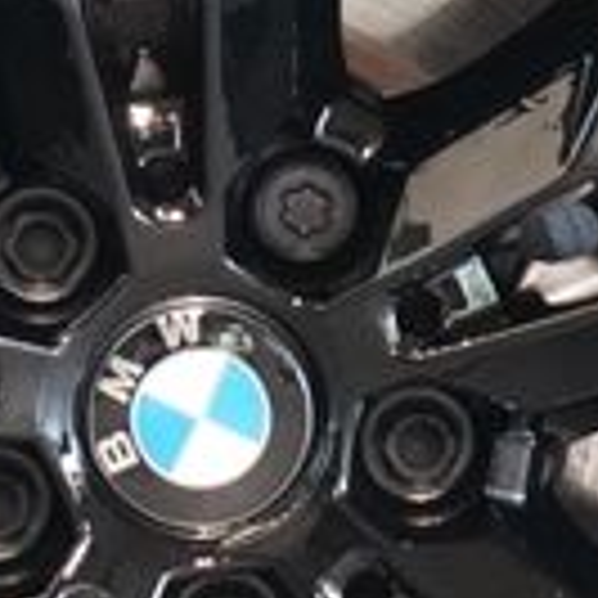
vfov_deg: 3.8
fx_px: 8951
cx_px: 238
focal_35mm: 458
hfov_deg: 3.8
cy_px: 299
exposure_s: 1/160
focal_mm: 70
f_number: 5.6
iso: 10000
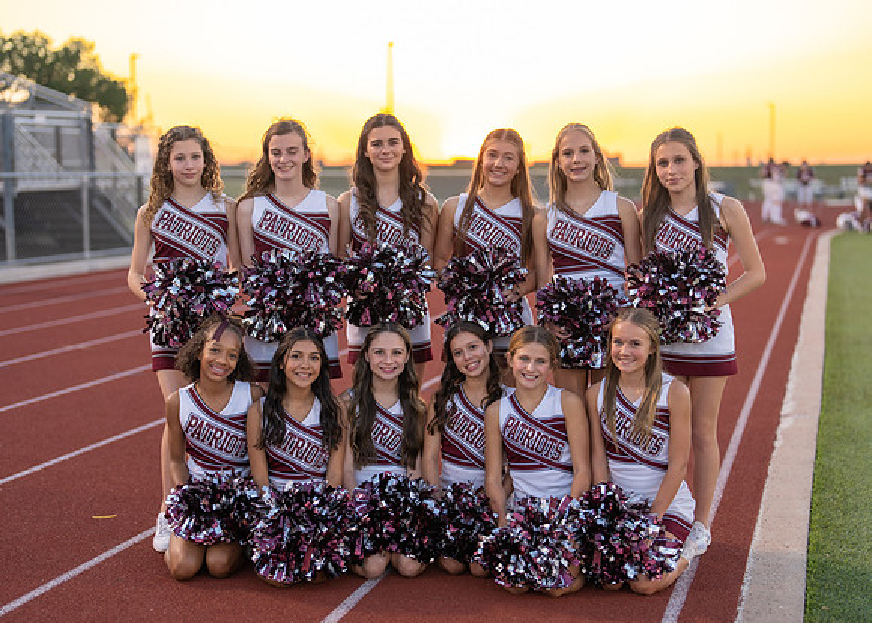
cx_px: 455
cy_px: 327
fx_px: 1403
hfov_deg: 34.5
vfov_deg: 25.0
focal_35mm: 57
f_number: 1.2
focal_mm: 50
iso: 100
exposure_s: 1/400
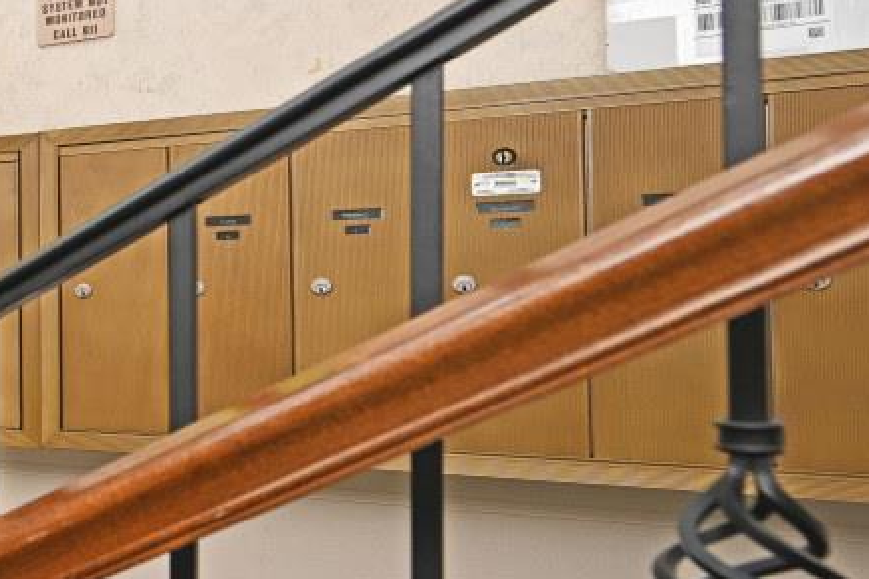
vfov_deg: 28.1
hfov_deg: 24.7
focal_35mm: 48
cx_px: -585
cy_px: 307
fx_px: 1159
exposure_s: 1/100
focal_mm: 14
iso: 200
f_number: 5
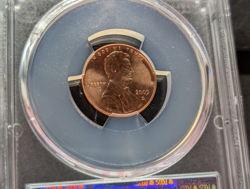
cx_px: 125
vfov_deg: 29.7
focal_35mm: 49
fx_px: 354
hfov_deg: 38.9
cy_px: 94
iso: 50
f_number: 1.68
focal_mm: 6.9
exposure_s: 1/83.1
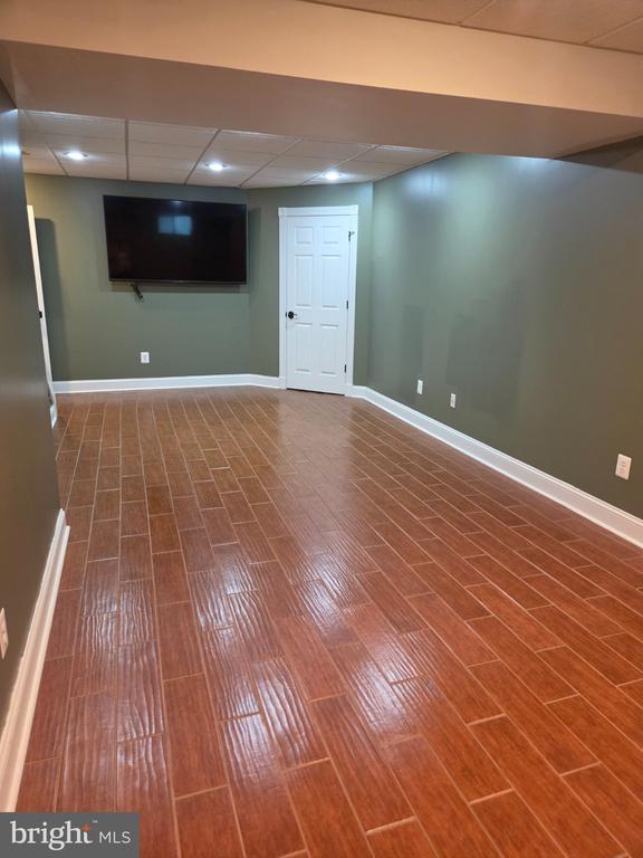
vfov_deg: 73.9
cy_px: 429
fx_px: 570
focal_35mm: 23
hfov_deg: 58.9
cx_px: 322
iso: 800
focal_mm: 5.4
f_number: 1.8
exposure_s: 1/120
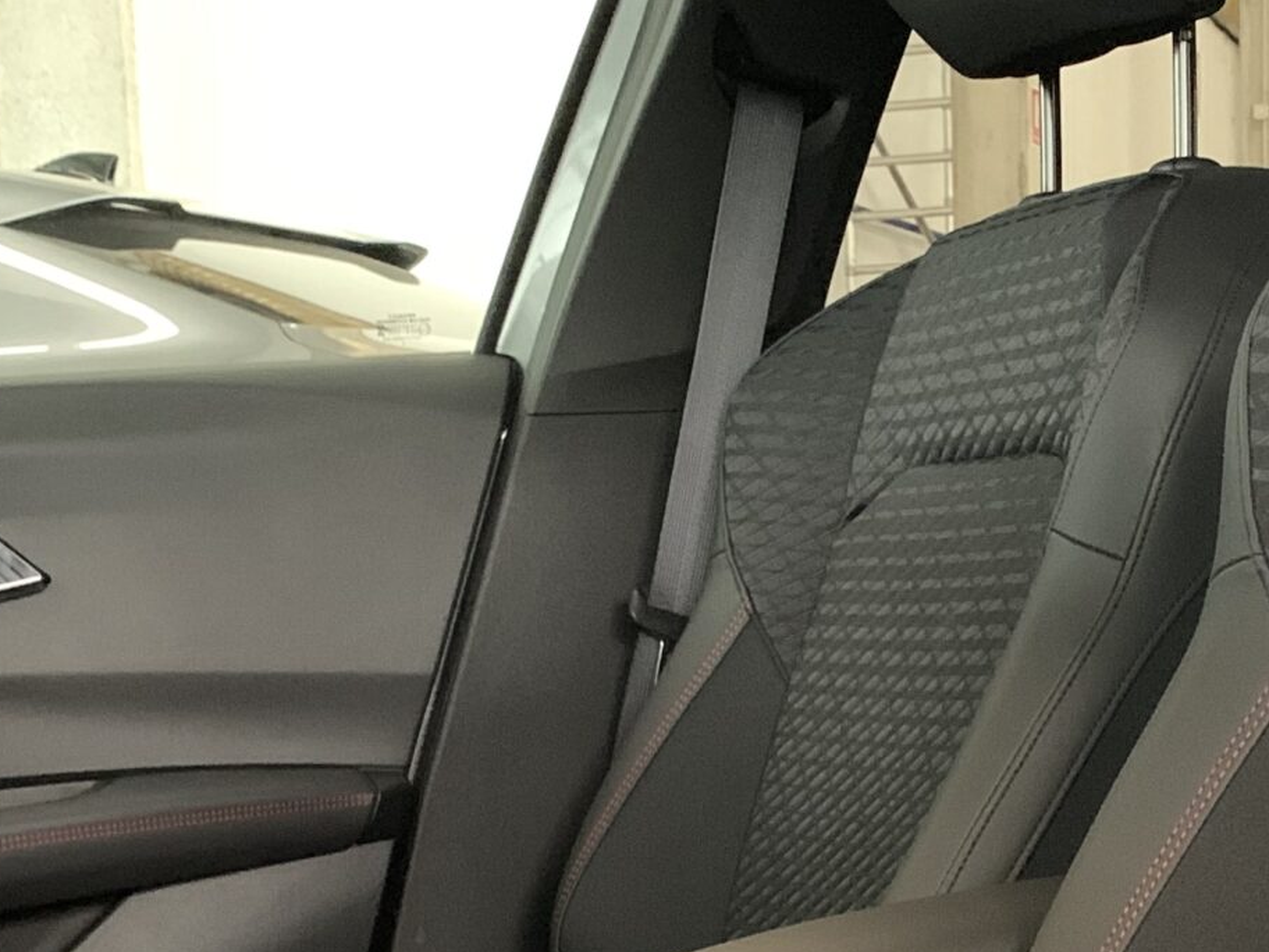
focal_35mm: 73
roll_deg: +1.4
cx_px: 936
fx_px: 2676
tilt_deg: -7.6
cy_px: 946
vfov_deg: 19.6
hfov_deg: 26.4
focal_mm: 4.25
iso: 640
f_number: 1.8
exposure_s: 1/23
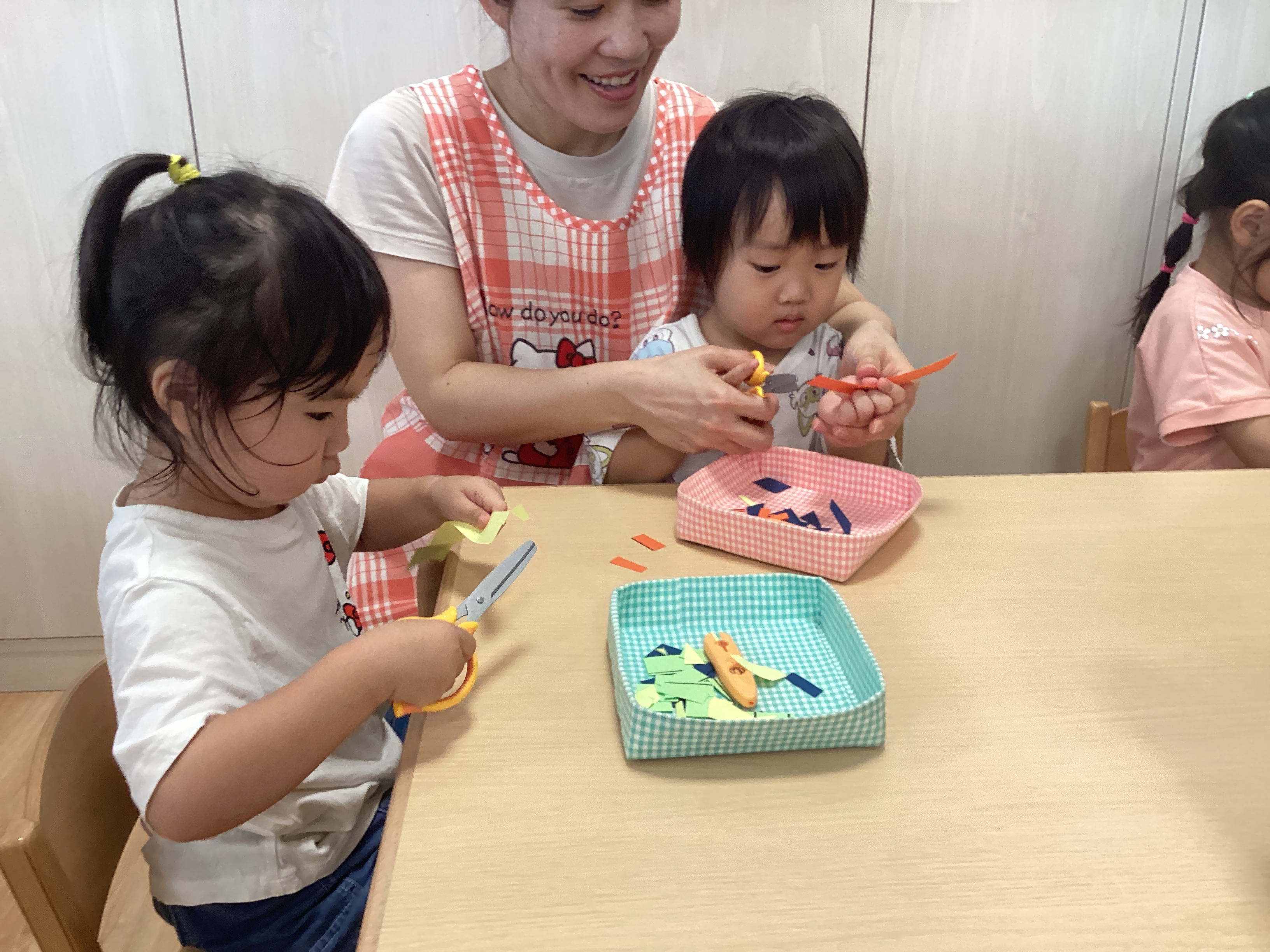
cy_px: 476
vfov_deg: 45.4
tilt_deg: -22.9
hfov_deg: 58.4
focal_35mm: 31
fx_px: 1137
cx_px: 635
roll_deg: +1.9
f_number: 2.4
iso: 125
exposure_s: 1/50
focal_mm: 3.3
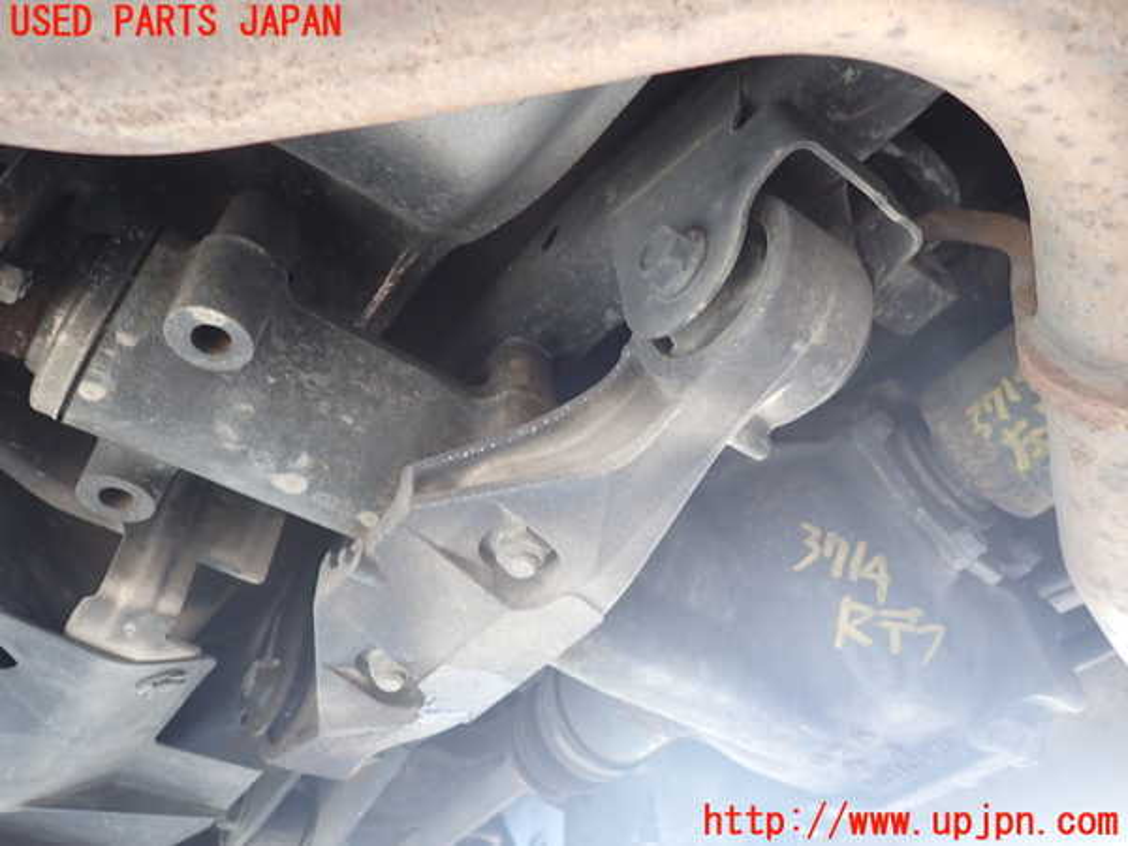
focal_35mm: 25
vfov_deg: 54.9
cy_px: 423
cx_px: 564
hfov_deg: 69.4
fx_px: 815
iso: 200
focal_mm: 4.5
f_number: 2
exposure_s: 1/40
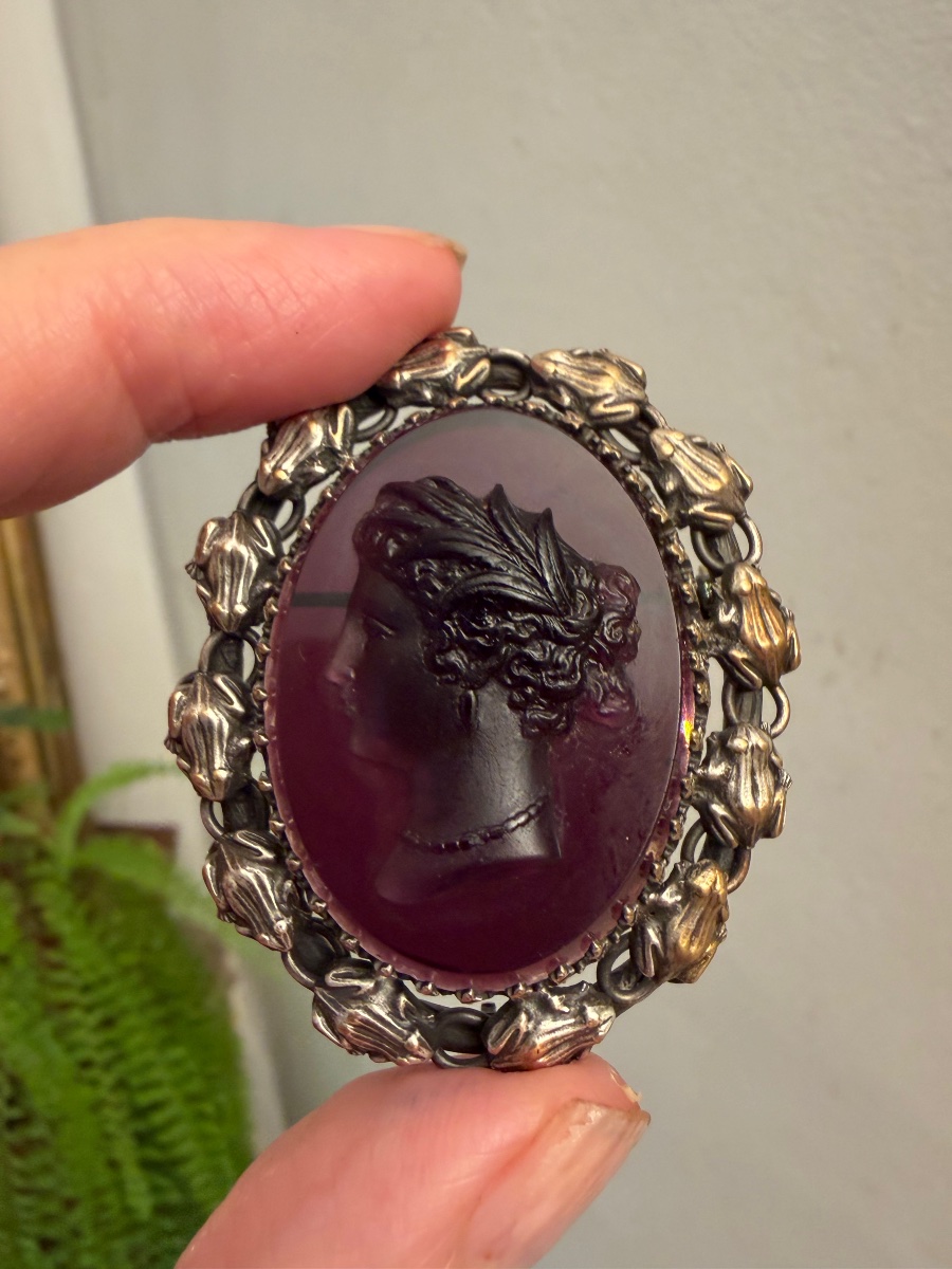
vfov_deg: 67.3
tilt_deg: -11.3
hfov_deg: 53.1
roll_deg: +6.2
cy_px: 634
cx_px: 476
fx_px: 953
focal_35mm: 26
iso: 250
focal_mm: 2.22
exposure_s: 1/50
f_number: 2.2
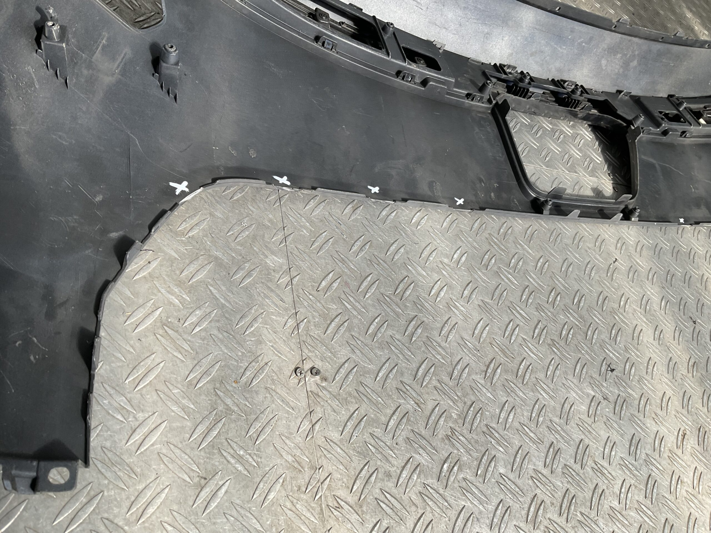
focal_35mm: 29
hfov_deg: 61.7
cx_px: 356
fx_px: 596
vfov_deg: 48.2
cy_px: 266
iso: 16
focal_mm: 3
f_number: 1.8
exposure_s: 1/657
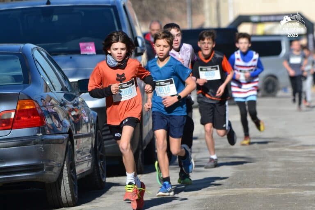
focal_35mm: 360
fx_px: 3150
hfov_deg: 5.7
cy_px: 105
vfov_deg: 3.8
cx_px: 158
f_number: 6.3
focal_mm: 240
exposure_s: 1/1600
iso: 400
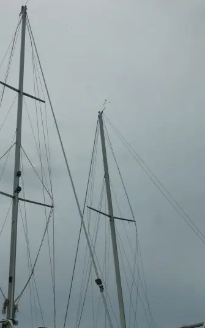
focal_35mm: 38
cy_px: 210
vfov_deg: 50.9
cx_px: 26
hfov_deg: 32.2
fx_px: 340
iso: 160
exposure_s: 1/1600
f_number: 5.6
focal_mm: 4.3
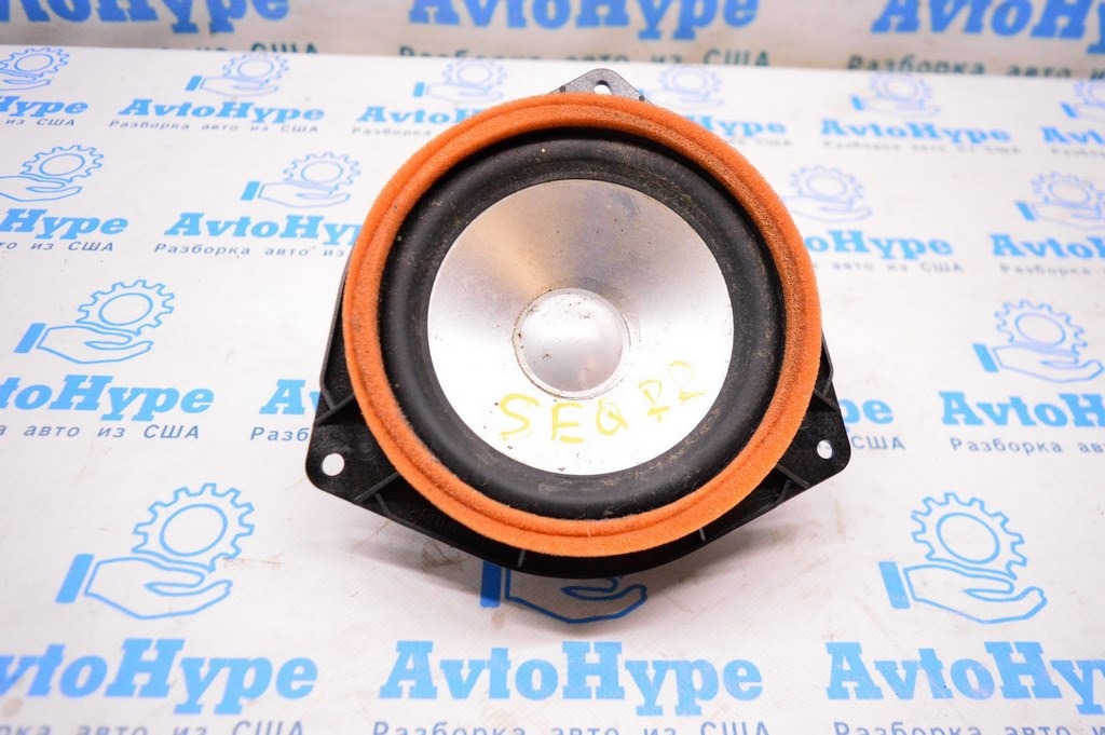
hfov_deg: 67.4
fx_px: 828
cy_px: 368
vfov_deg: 47.9
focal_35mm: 27
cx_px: 552
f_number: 3.5
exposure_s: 1/320
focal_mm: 18
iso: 3200
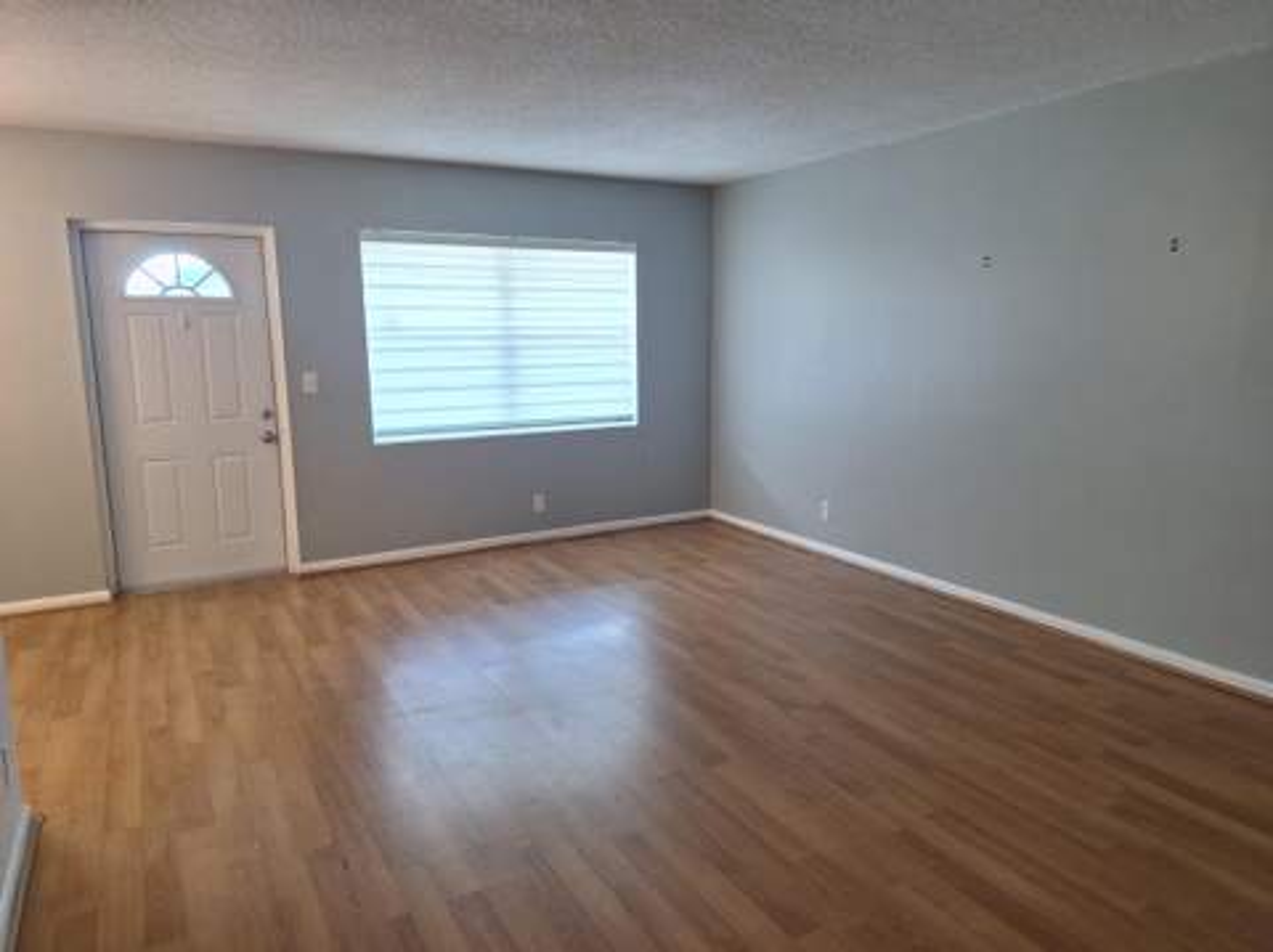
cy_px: 476
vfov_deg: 58.8
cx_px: 636
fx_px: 845
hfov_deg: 74.0
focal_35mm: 23
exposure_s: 1/60
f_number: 1.8
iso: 64
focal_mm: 5.54
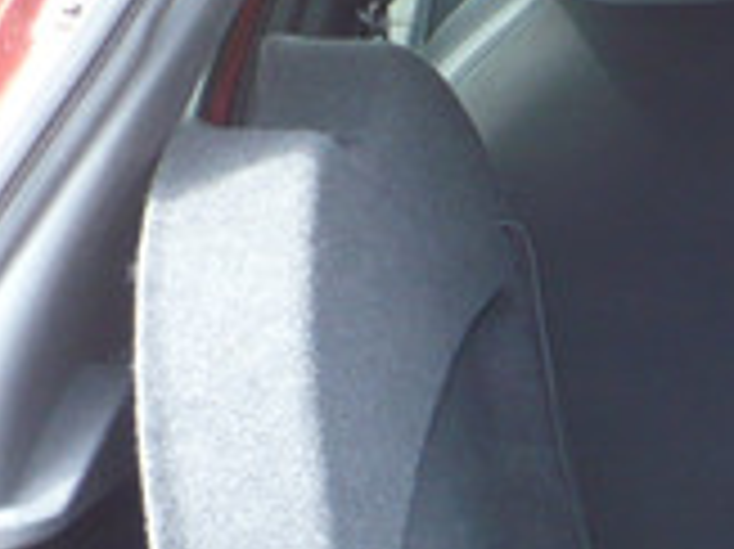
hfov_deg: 11.4
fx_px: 3496
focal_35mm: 165
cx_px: 1184
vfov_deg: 8.8
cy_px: 729
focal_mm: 6.1
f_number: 2.8
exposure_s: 1/30
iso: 100
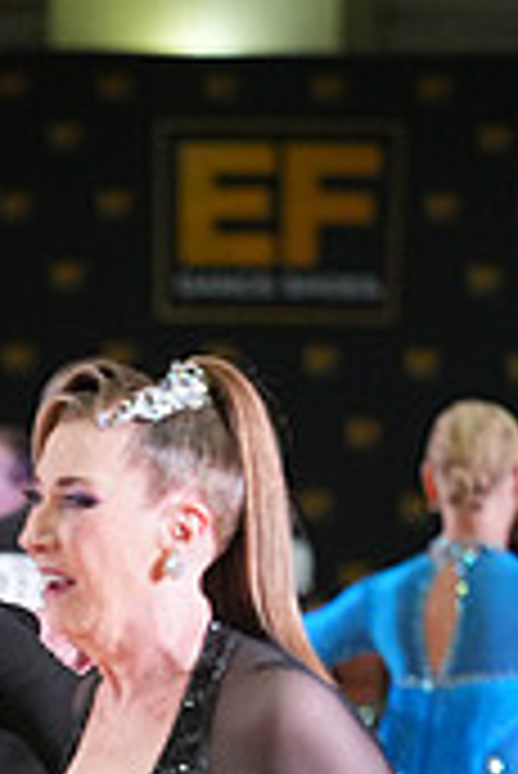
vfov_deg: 3.5
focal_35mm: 593
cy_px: 1197
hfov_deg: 2.3
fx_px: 12772
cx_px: -160
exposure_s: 1/200
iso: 2500
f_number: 4.5
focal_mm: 176
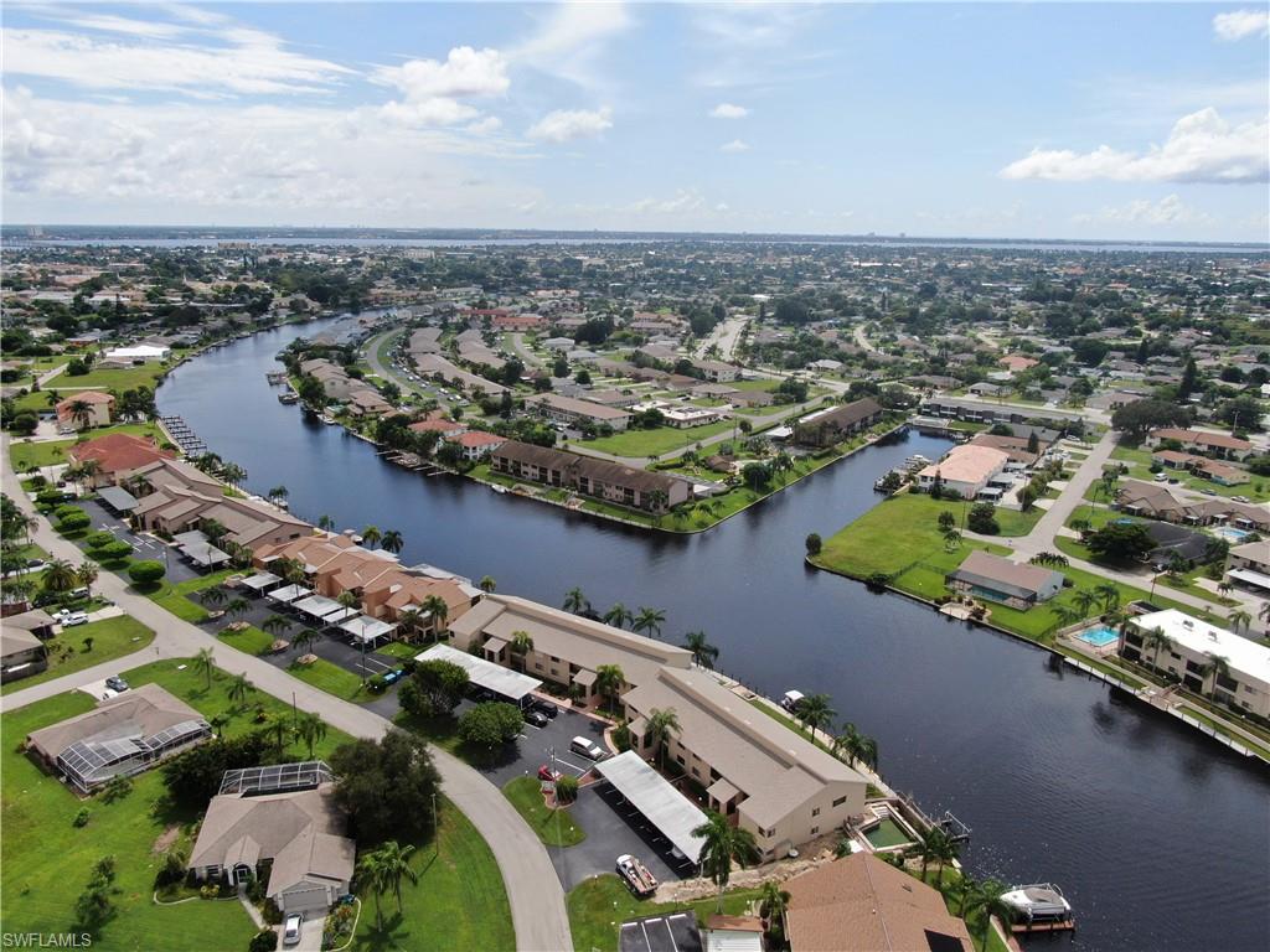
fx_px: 881
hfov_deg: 71.6
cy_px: 476
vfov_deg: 56.8
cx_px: 635
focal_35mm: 24
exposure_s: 1/1600
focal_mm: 4.39
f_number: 2.8
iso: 100
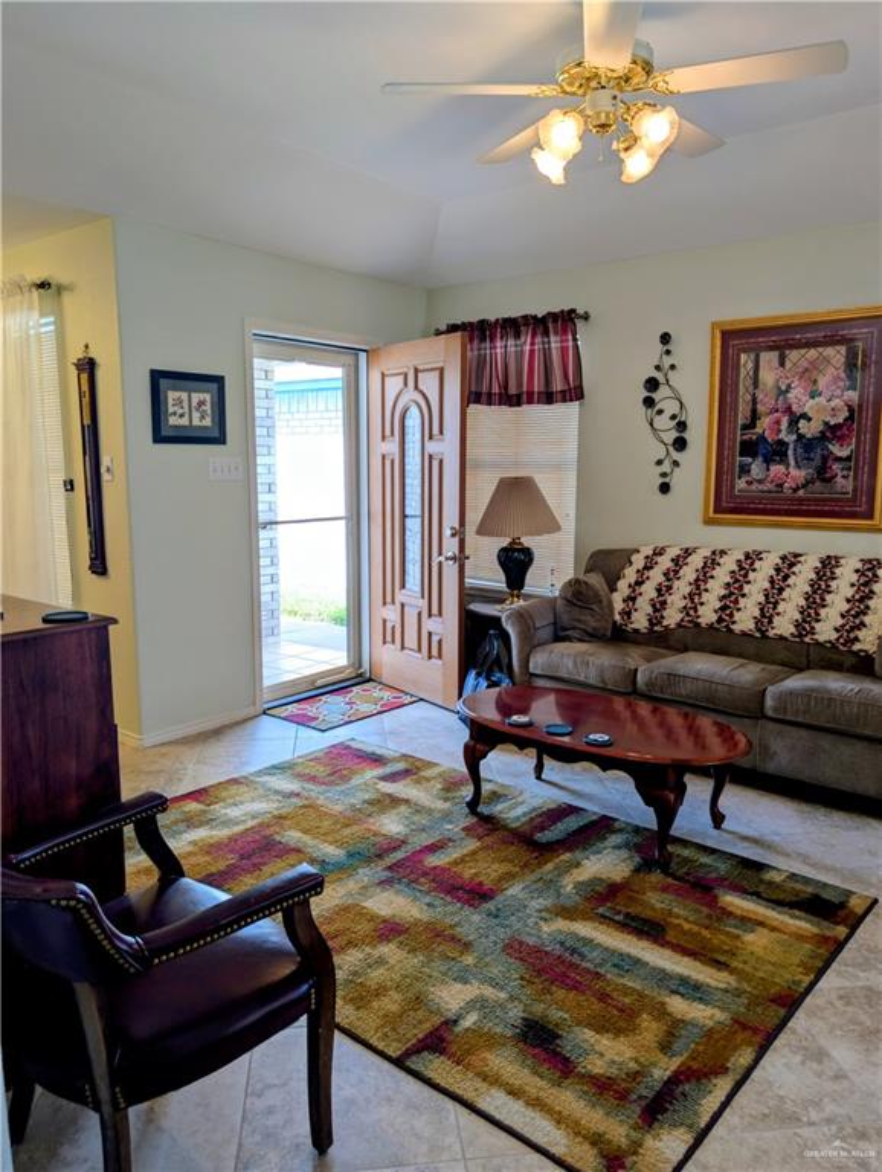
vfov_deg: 71.5
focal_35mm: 24
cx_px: 441
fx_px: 814
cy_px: 586
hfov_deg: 56.9
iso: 31
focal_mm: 6.9
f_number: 1.68
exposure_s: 1/120
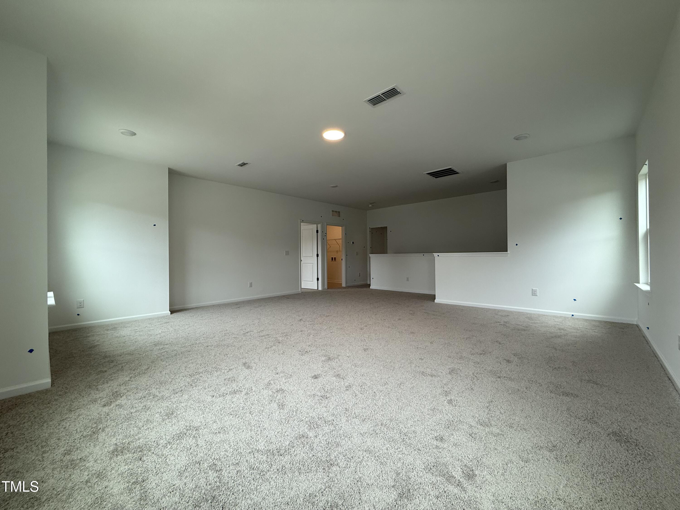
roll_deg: +0.1
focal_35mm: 14
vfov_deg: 85.7
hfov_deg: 102.1
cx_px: 340
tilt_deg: -0.4
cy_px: 255
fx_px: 275
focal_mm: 2.22
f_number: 2.2
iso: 80
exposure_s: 1/99
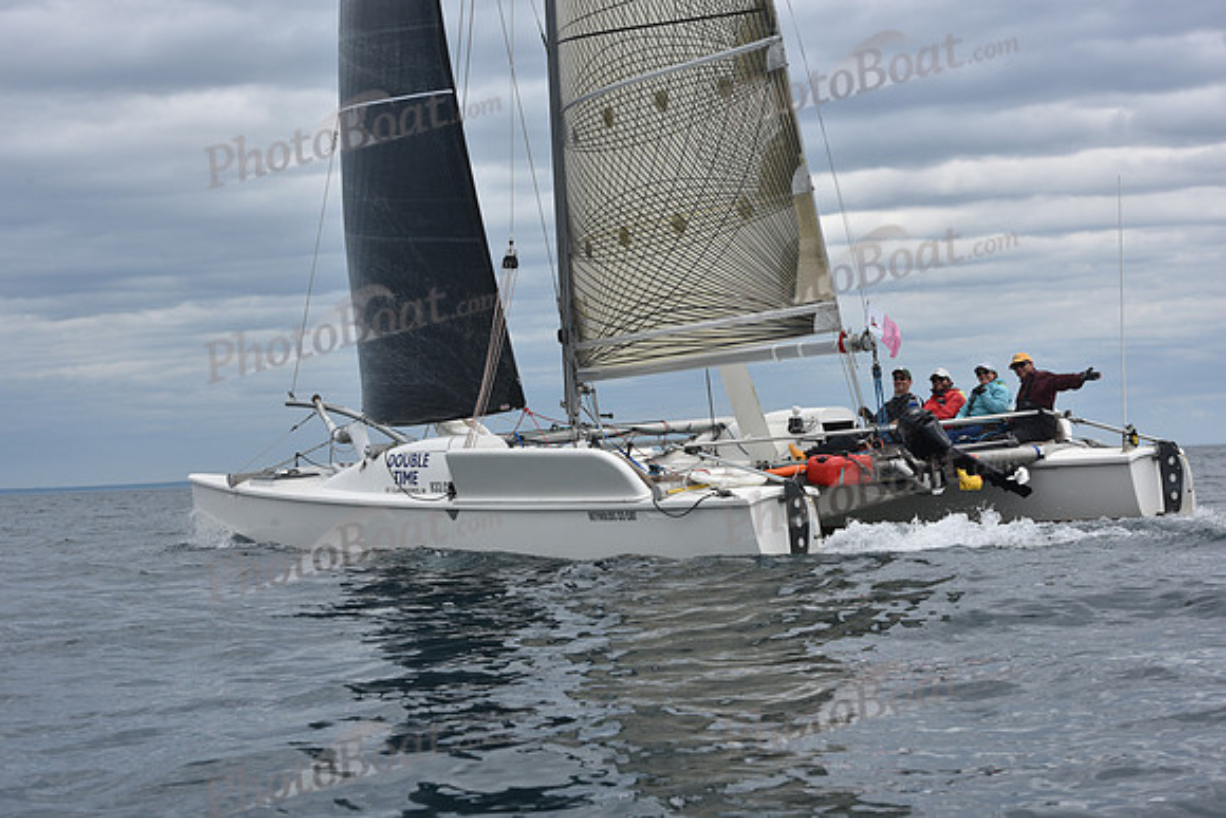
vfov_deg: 19.5
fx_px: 2384
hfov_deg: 28.8
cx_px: 613
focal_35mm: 70
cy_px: 409
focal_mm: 70
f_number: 10
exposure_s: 1/800
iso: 250
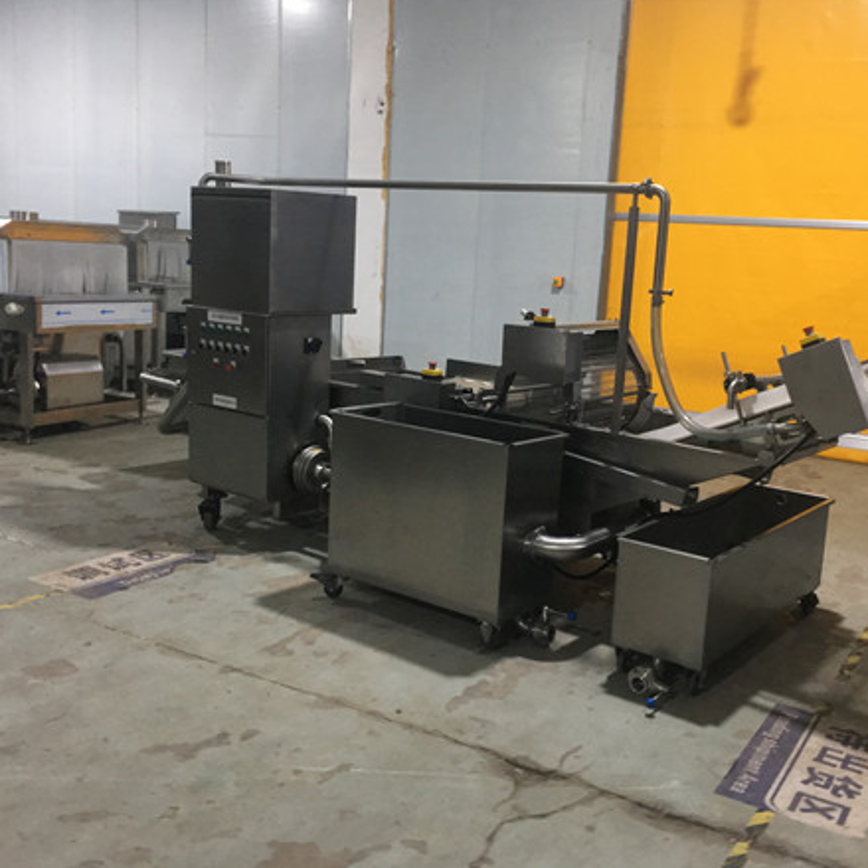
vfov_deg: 47.2
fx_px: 993
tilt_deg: -10.9
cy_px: 433
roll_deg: -2.2
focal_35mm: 35
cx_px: 494
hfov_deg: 47.1
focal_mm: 4.15
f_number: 2.2
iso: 200
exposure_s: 1/20
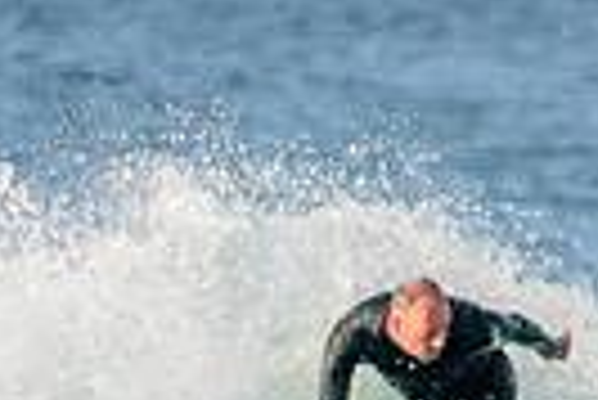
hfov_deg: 0.6
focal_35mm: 3498
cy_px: 649
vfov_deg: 0.4
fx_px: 58168
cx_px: 139
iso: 4000
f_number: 11
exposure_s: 1/1250
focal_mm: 800
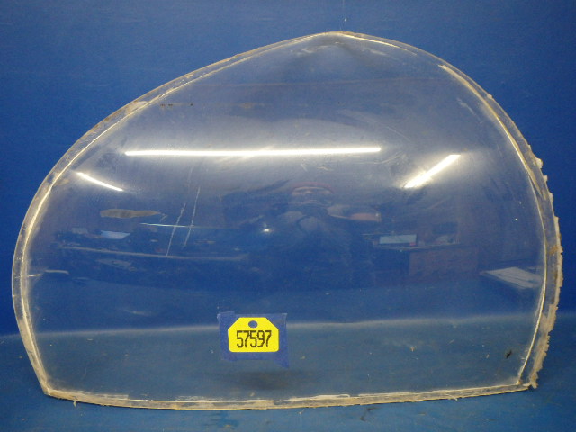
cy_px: 216
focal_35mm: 28
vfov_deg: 49.7
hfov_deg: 63.4
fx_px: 466
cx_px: 288
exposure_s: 1/30
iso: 640
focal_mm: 5
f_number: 3.9
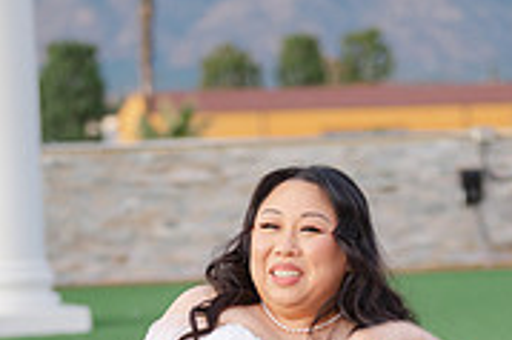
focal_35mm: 162
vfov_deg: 8.3
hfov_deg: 12.7
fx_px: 2302
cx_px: 209
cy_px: 501
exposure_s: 1/60
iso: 100
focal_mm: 50
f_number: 1.8
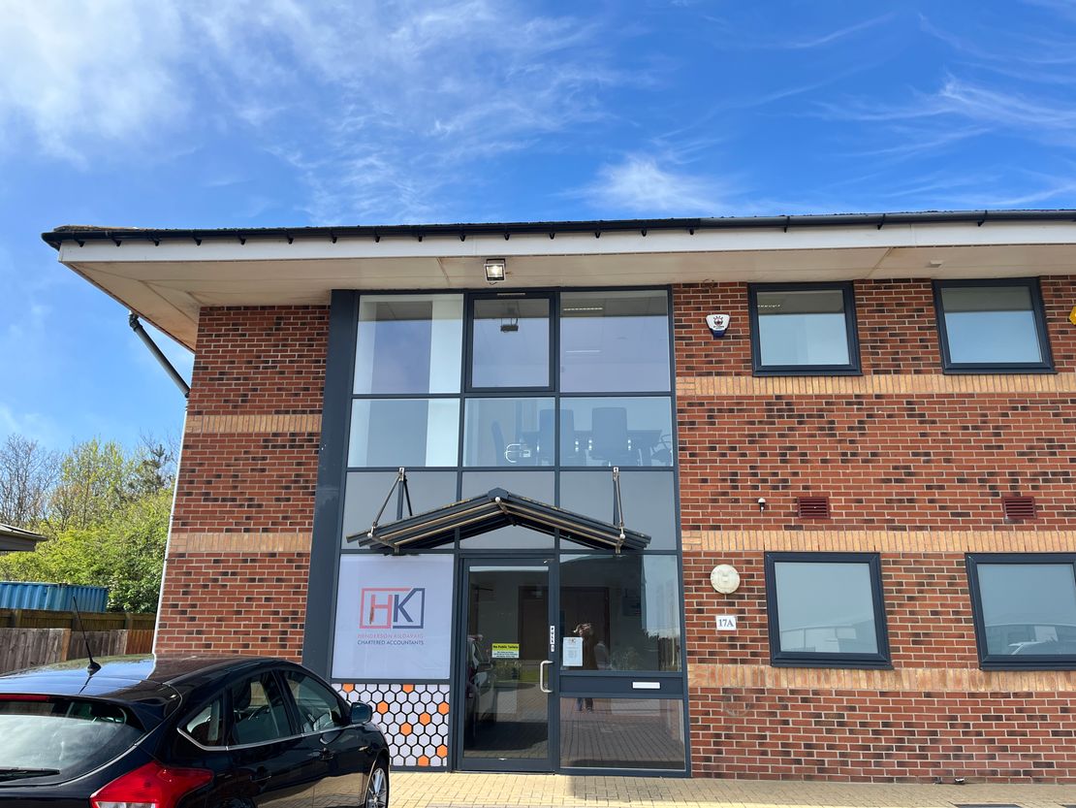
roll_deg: -0.3
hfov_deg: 67.3
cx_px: 538
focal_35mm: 26
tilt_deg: +14.4
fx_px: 808
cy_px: 404
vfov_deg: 53.1
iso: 50
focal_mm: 5.1
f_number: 1.6
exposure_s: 1/1832
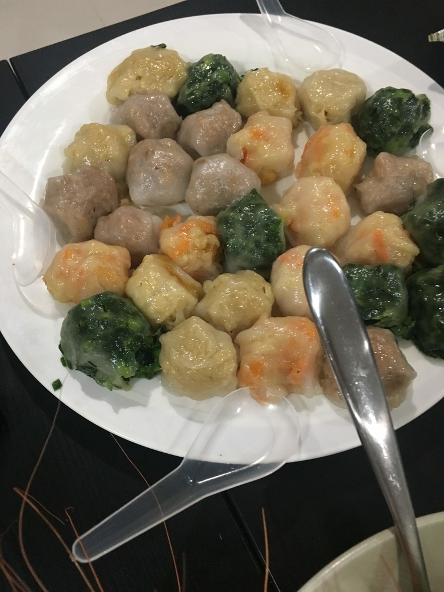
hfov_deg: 48.2
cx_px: 222
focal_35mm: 29
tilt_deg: -64.4
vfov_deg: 61.7
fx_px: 496
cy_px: 296
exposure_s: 1/33
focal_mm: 4.15
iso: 200
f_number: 2.2
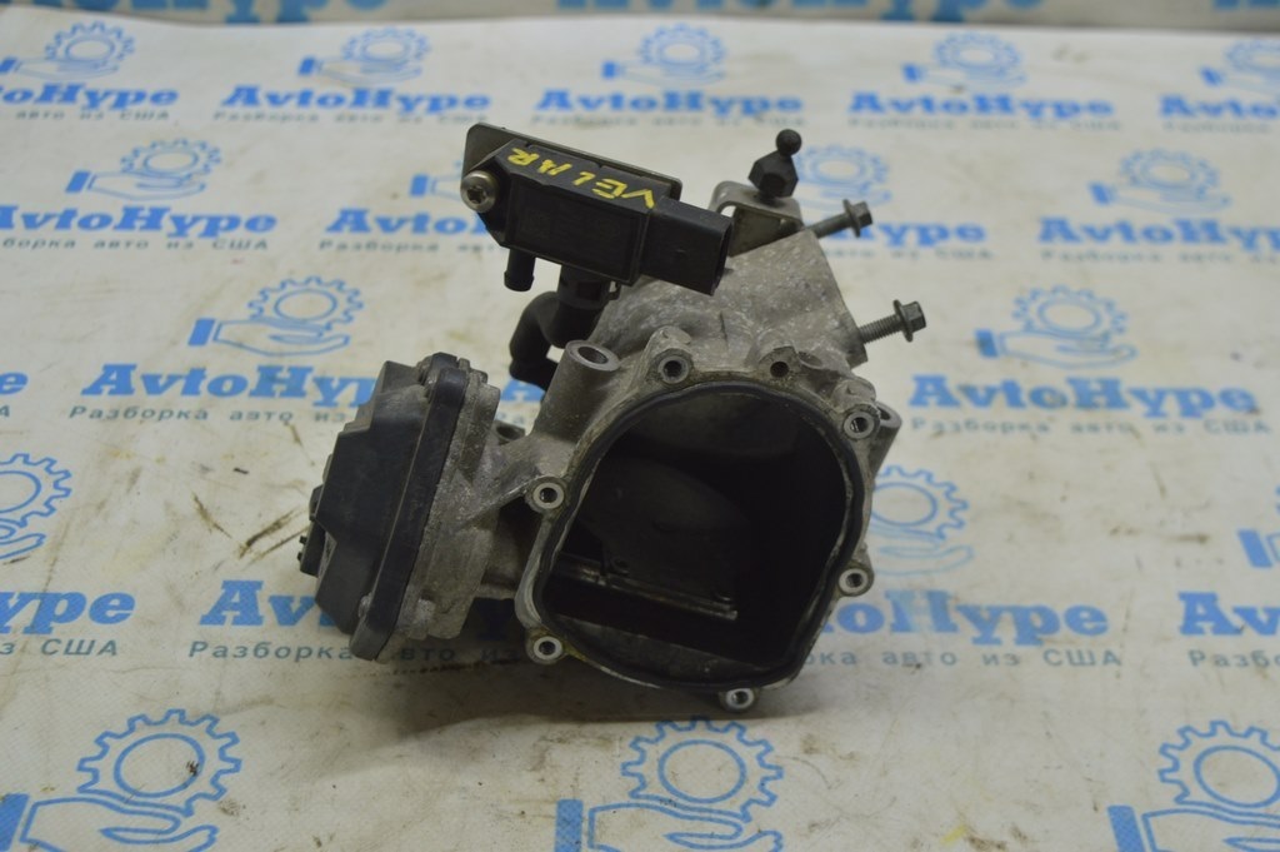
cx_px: 640
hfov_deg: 38.9
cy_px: 426
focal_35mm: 51
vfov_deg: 26.4
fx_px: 1812
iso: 400
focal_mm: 34
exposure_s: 1/40
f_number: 5.6
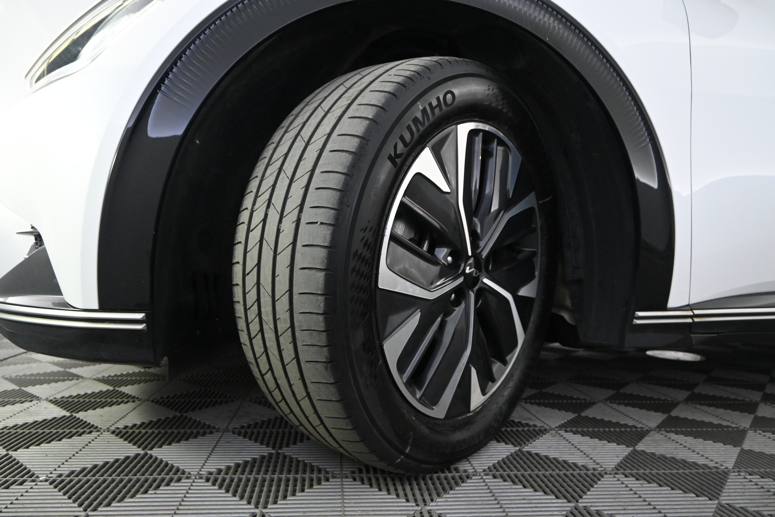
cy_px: 258
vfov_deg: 53.1
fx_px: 517
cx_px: 388
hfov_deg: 73.7
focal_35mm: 24
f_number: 4.5
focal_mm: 16
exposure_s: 1/80
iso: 3200
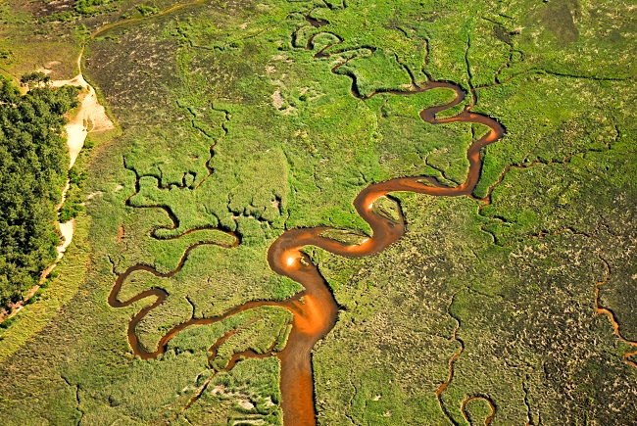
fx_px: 1169
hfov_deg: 30.5
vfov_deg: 20.7
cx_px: 318
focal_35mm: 66
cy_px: 213
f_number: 4.2
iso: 100
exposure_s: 1/800
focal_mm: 44
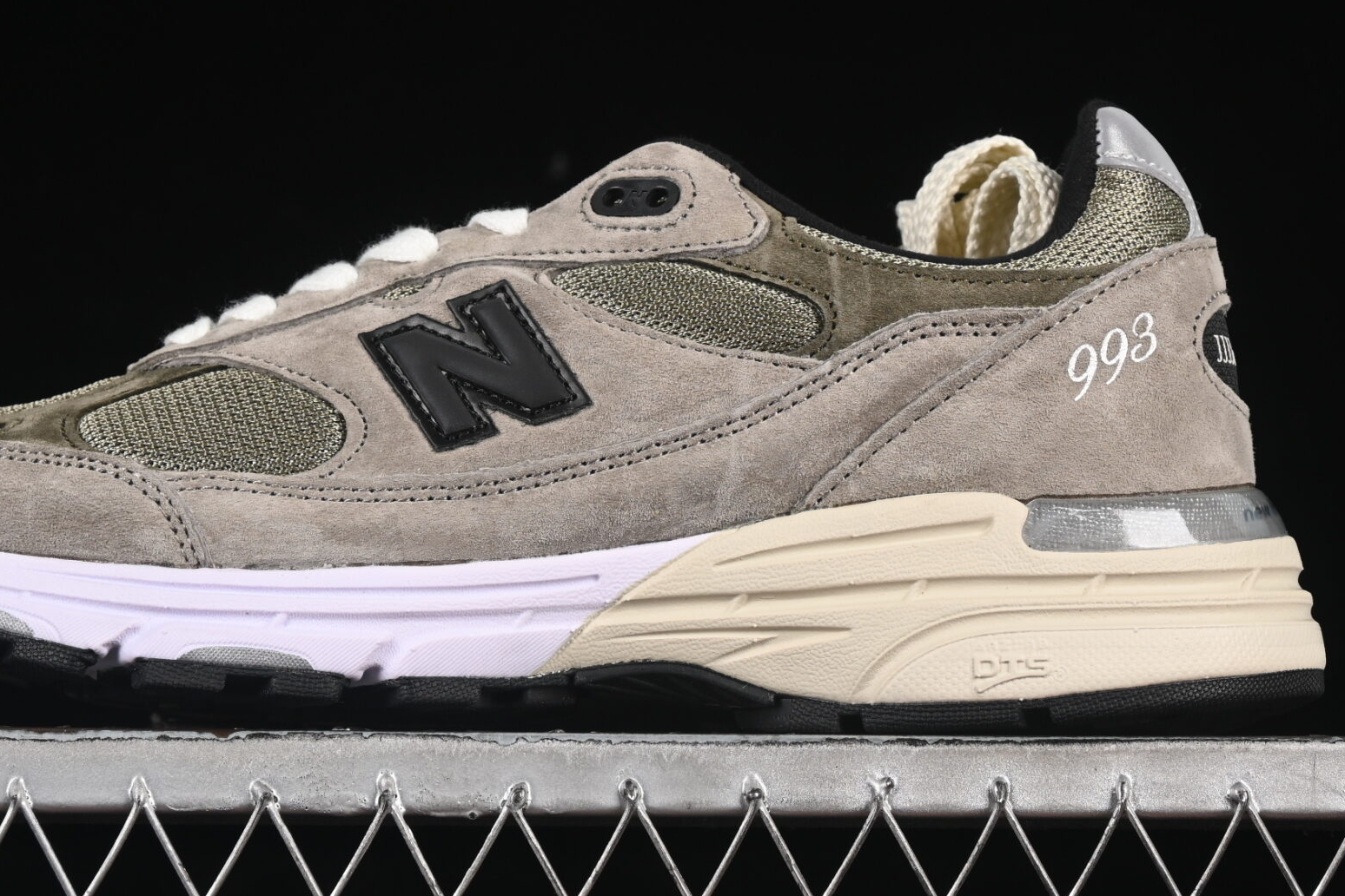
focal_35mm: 124
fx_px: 4632
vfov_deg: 11.0
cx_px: 581
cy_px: 267
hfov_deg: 16.5
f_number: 7.1
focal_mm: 50
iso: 160
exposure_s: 1/80
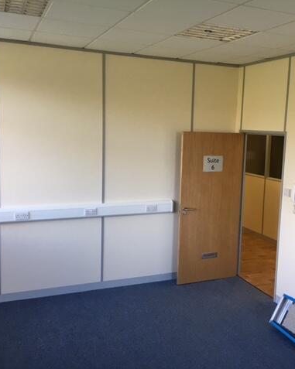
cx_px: 177
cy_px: 184
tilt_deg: -5.8
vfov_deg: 48.0
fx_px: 415
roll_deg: -1.8
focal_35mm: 38
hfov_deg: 39.0
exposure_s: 1/33
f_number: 2.2
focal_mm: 4.15
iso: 25
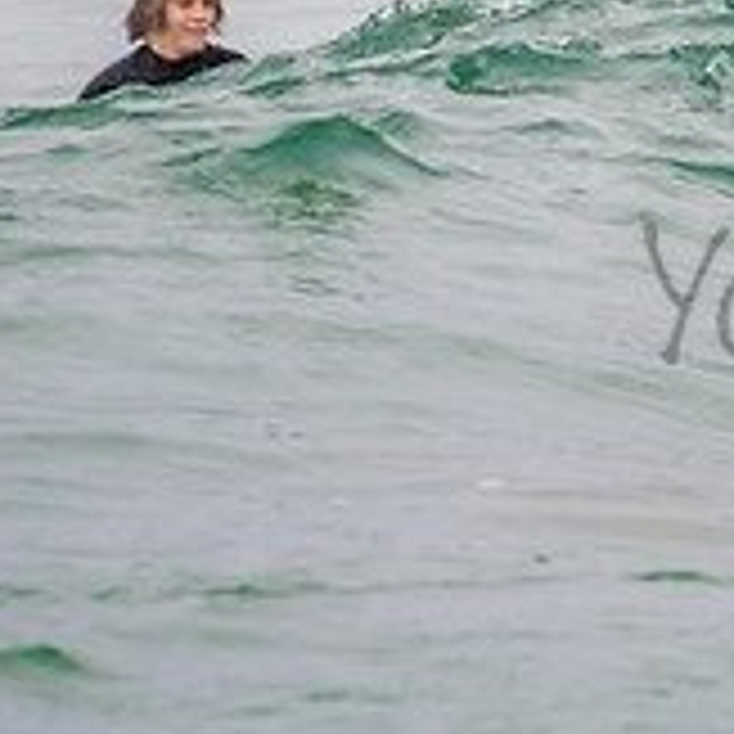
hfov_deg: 0.9
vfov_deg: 0.9
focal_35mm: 1916
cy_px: 123
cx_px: 1459
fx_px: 45964
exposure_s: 1/800
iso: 450
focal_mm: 500
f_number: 5.6
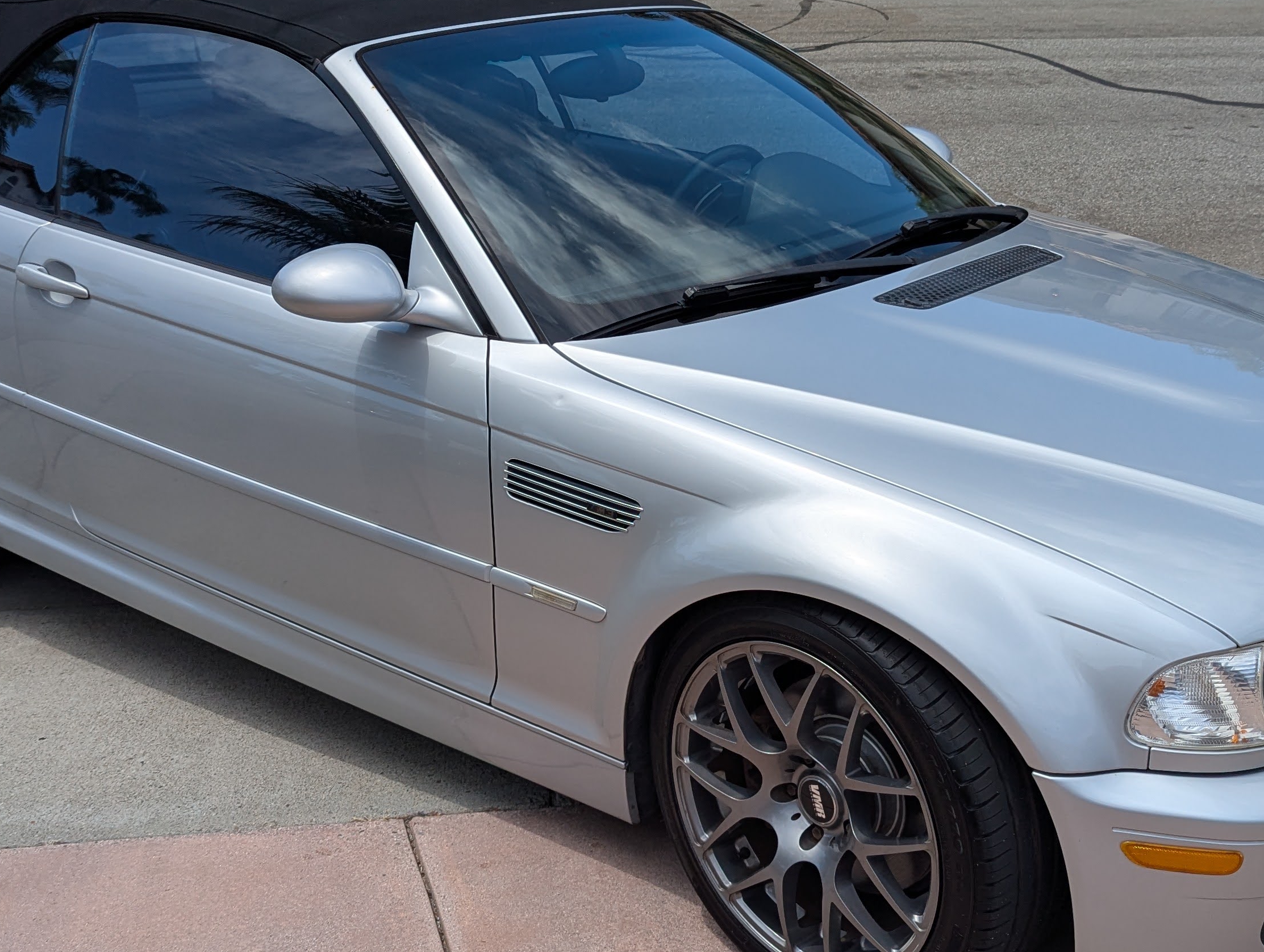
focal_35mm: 44
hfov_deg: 42.9
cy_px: 465
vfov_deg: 33.0
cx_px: 669
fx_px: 1609
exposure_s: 1/2695
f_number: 1.85
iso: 49
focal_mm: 6.81
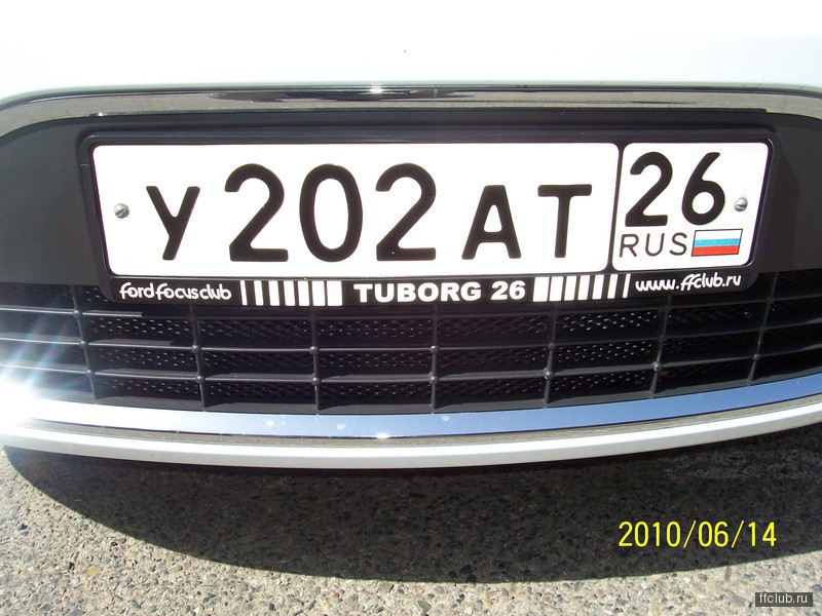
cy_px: 308
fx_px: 807
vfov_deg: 41.8
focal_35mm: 34
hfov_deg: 54.0
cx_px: 411
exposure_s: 1/350
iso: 80
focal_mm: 5.6
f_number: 5.6
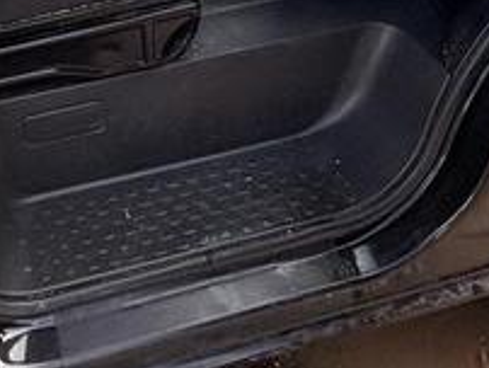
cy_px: -310
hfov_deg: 30.3
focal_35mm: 62
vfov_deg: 18.2
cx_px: 90
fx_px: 877
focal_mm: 2.22
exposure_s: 1/359
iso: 64
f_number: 2.2
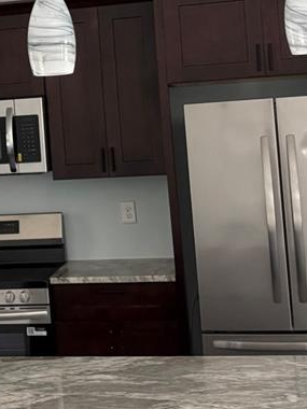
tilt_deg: +7.5
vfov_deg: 23.6
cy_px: 95
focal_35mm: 82
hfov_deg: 17.4
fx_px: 970
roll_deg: +4.0
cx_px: -29
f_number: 1.6
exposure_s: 1/62
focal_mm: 5.96
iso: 125
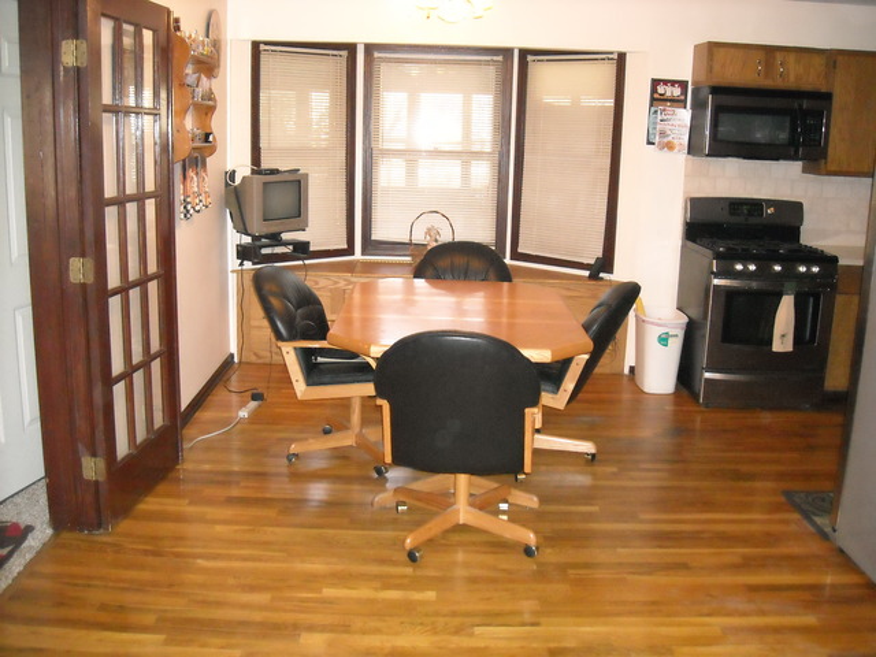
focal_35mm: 35
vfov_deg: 40.7
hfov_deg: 52.6
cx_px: 438
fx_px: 886
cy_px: 328
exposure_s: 1/60
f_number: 2.8
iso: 702
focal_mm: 5.7
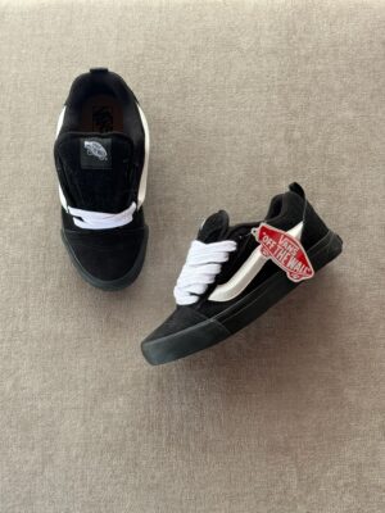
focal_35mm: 48
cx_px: 192
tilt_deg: -76.4
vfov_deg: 39.7
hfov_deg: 30.3
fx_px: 712
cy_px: 256
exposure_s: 1/61
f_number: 1.78
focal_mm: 6.76
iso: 100
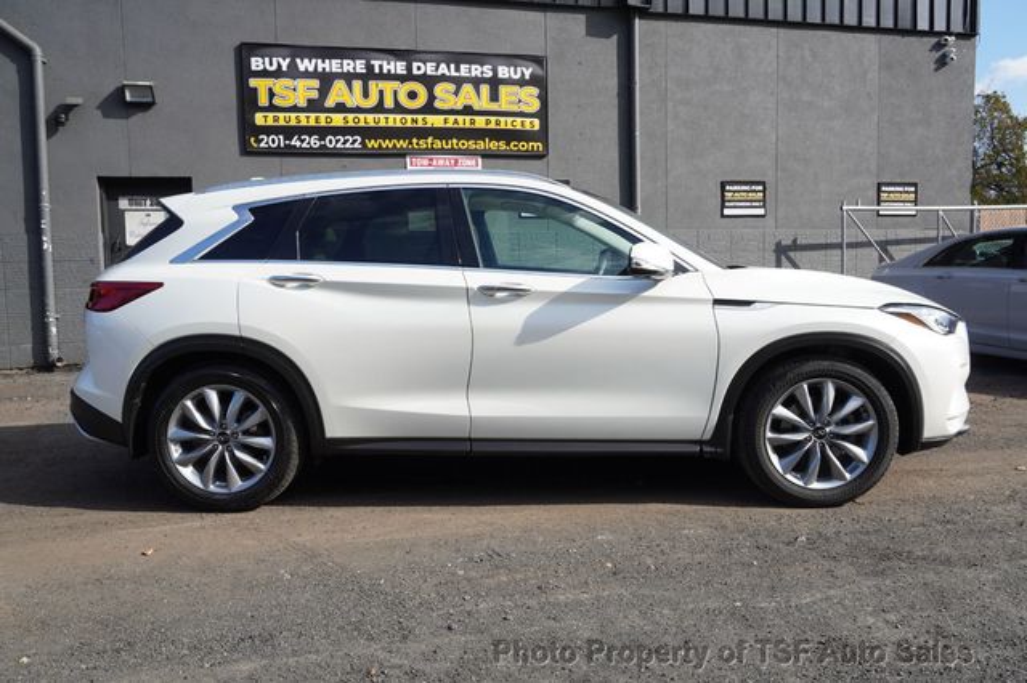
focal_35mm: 30
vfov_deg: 43.6
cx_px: 514
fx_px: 855
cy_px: 342
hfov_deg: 62.0
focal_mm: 20
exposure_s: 1/250
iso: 200
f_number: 9
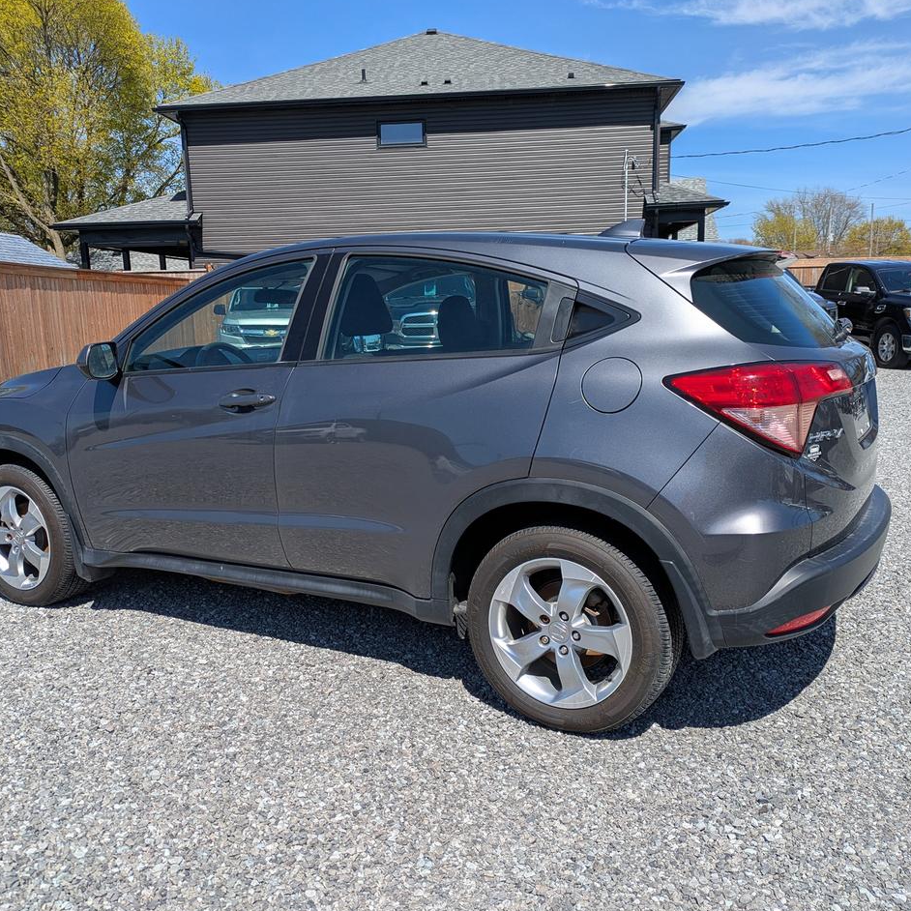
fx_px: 893
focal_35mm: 30
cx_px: 458
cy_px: 452
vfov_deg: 54.0
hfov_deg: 54.0
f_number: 1.89
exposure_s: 1/2092
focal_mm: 5.43
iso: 39
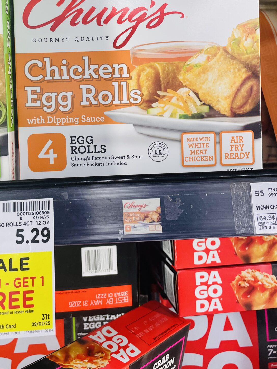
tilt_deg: +1.3
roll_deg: +1.9
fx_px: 395
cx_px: 97
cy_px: 131
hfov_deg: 38.3
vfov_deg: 49.5
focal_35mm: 37
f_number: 1.6
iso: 100
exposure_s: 1/120
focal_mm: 4.2
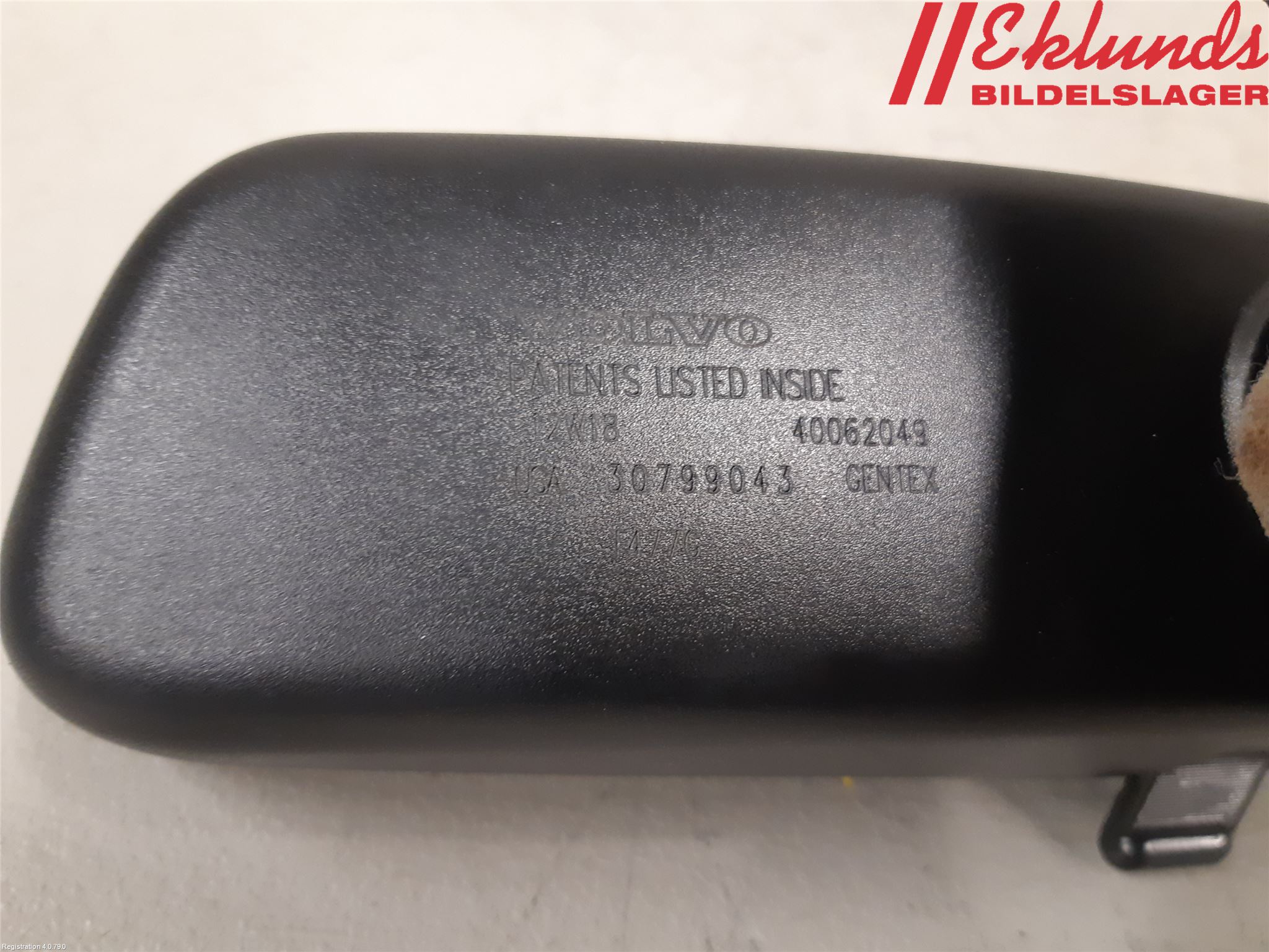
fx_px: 953
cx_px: 634
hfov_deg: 67.3
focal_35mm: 26
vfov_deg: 53.1
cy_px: 476
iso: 250
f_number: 1.7
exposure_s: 1/33
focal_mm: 3.93
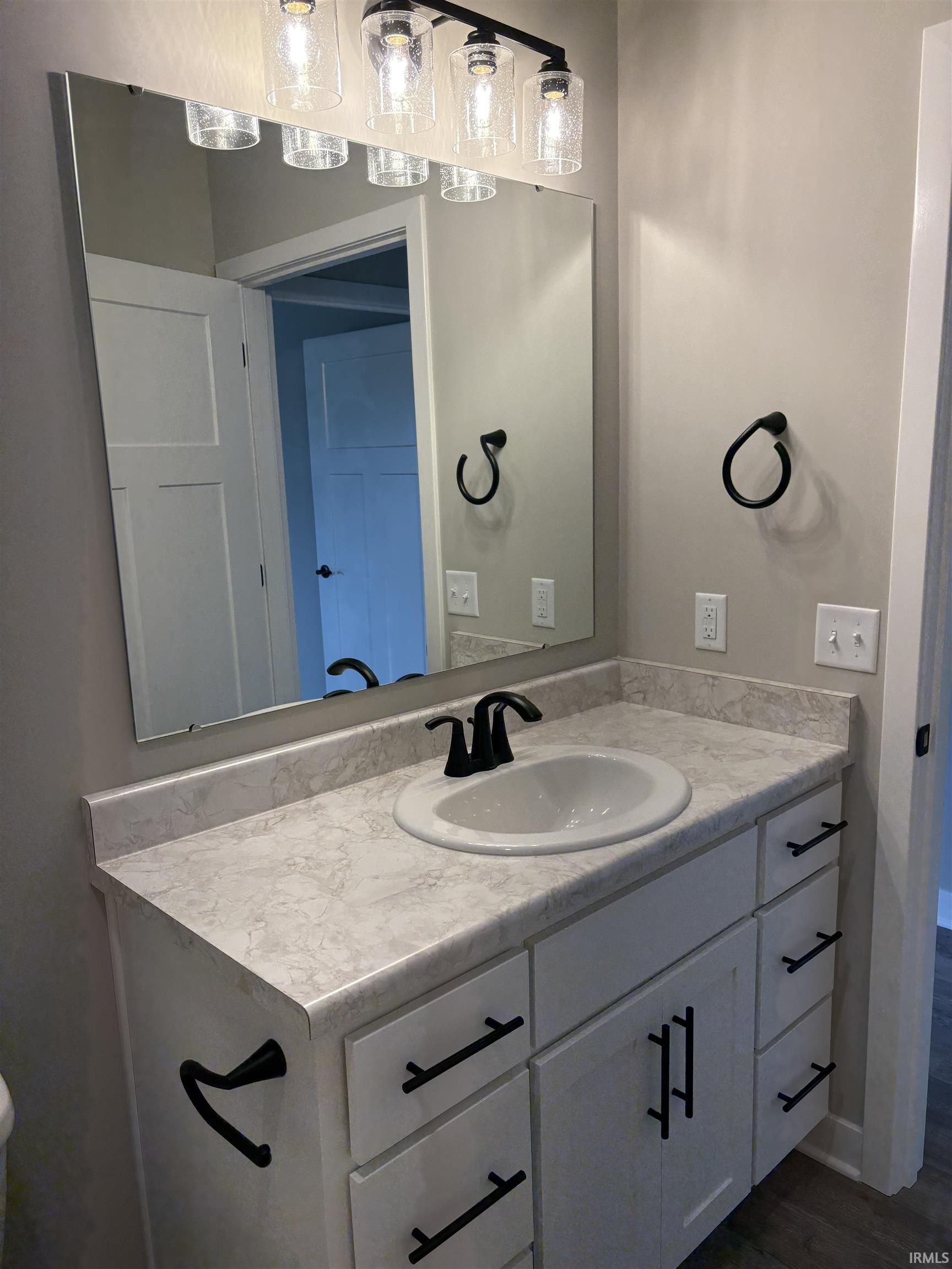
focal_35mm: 26
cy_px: 634
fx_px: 953
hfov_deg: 53.1
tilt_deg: -11.1
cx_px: 476
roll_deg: +1.9
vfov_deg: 67.3
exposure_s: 1/229
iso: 100
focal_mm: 5.96
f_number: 1.6
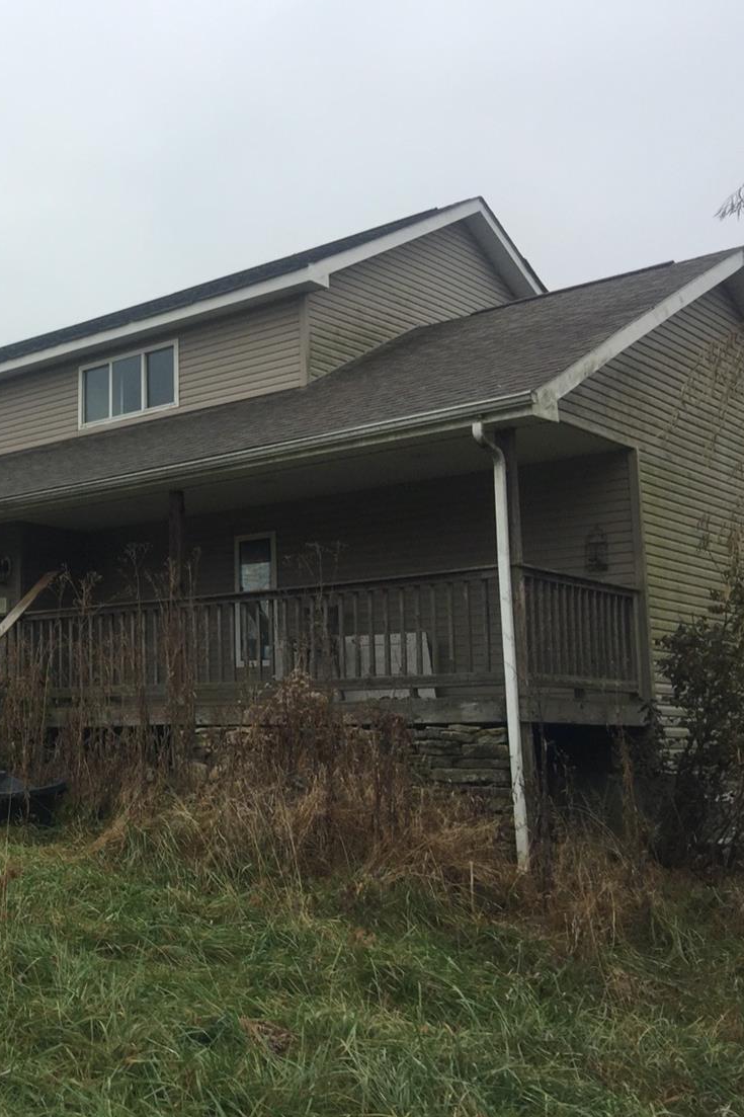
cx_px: 37
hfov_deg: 30.8
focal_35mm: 41
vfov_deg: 47.4
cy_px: 553
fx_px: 1271
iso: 32
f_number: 2.2
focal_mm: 4.15
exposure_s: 1/659
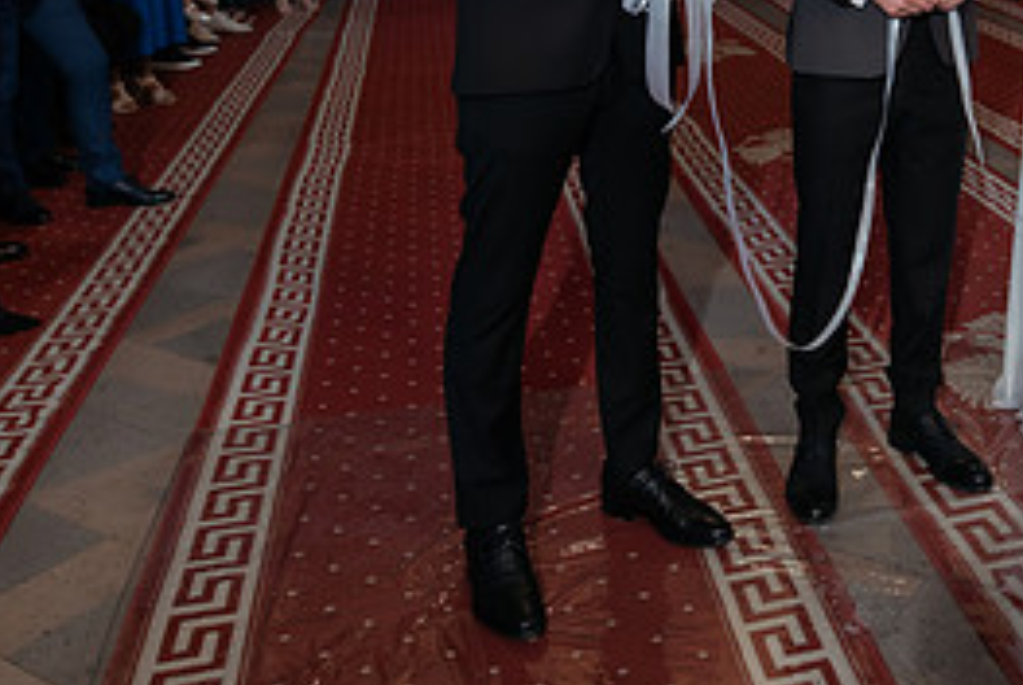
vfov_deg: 27.6
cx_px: 833
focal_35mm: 46
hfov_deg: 40.7
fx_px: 1309
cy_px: -1
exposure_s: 1/125
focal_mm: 18
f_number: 2.8
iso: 1600
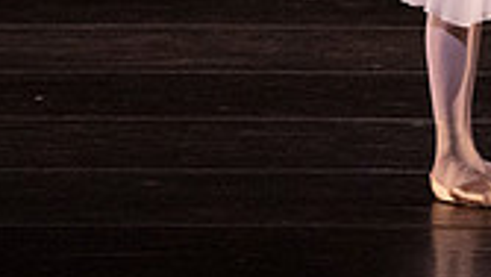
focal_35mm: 1314
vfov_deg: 0.9
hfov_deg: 1.6
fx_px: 17110
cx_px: 453
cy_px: -220
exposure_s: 1/400
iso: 20000
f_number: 7.1
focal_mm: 361
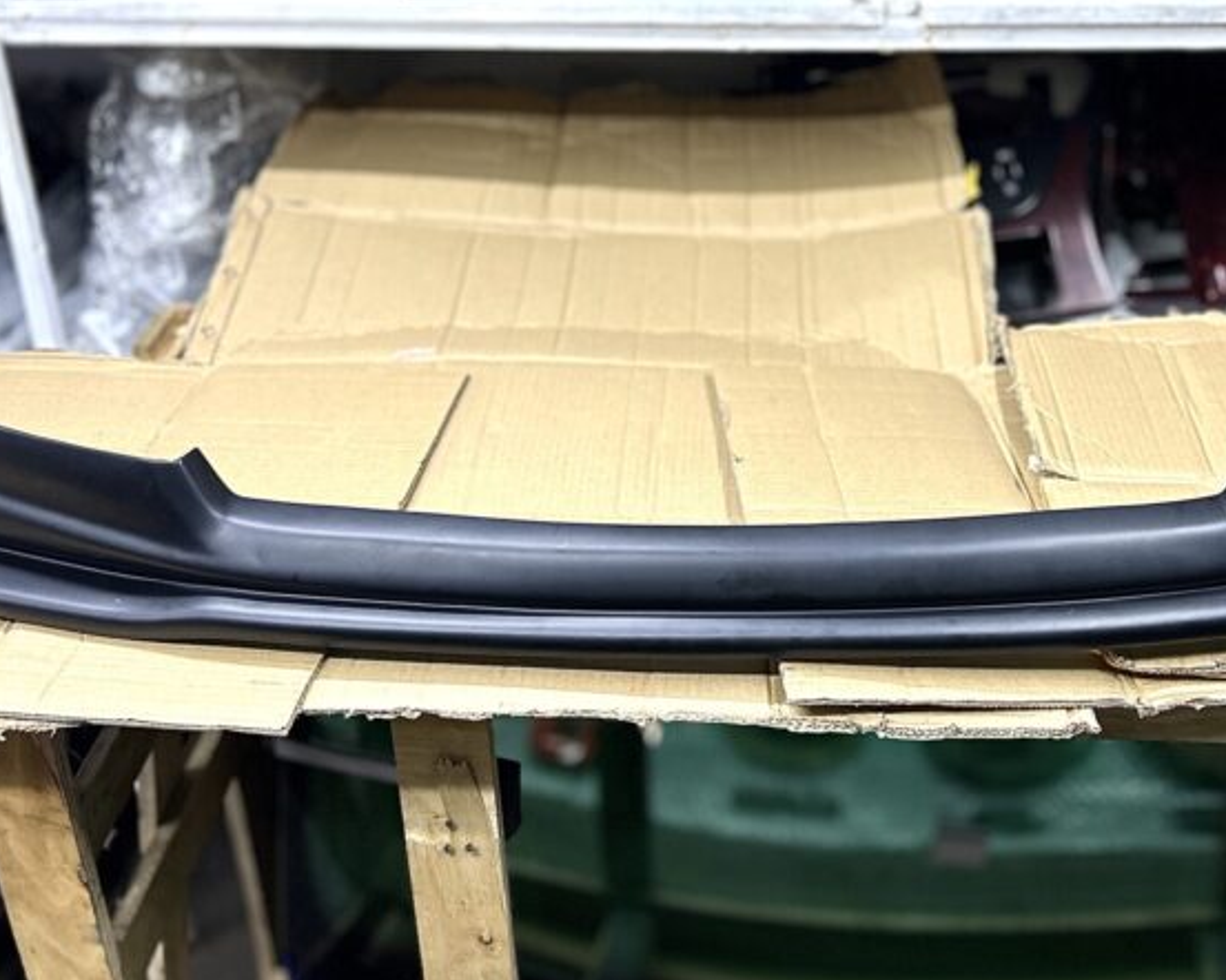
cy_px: 315
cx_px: 734
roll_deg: +1.5
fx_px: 1705
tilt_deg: -28.2
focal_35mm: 47
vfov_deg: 31.8
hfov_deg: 39.4
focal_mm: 5.7
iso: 80
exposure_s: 1/100
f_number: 1.5
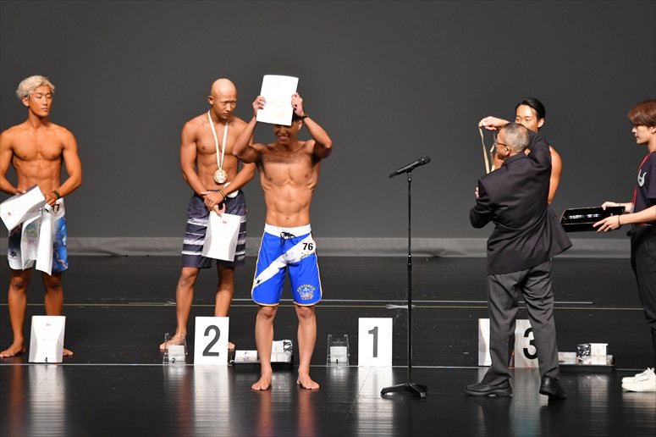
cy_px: 218
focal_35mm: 285
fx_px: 5191
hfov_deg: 7.2
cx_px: 328
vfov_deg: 4.8
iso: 2500
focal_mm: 190
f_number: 5.6
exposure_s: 1/400
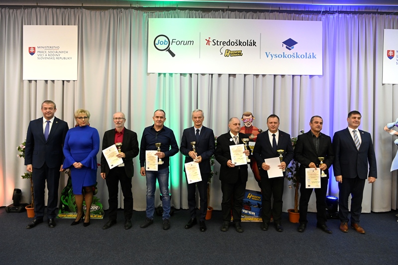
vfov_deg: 53.1
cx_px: 199
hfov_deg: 73.8
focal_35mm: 24
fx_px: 265
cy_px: 132
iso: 4000
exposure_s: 1/125
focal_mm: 24
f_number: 5.6
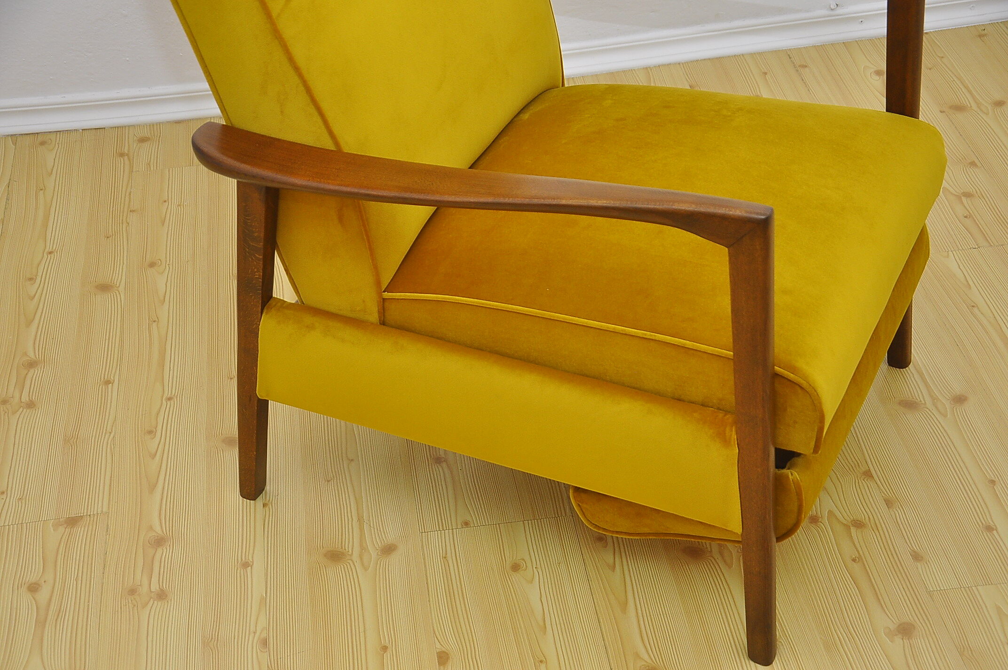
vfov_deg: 22.6
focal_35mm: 60
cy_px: 335
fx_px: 1678
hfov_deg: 33.4
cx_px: 504
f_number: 4.5
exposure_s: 1/200
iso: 400
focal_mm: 40
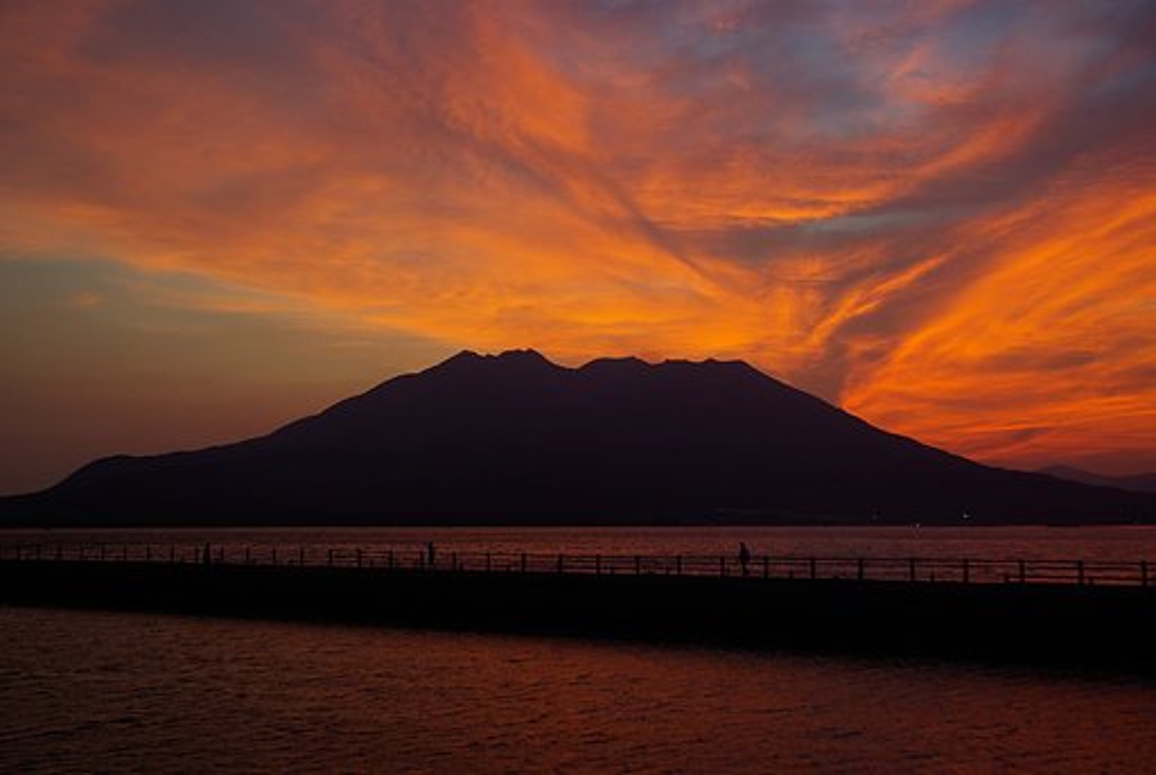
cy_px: 388
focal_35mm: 42
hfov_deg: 46.3
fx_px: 1351
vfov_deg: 32.0
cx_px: 578
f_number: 4
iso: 100
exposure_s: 1/45
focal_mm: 28
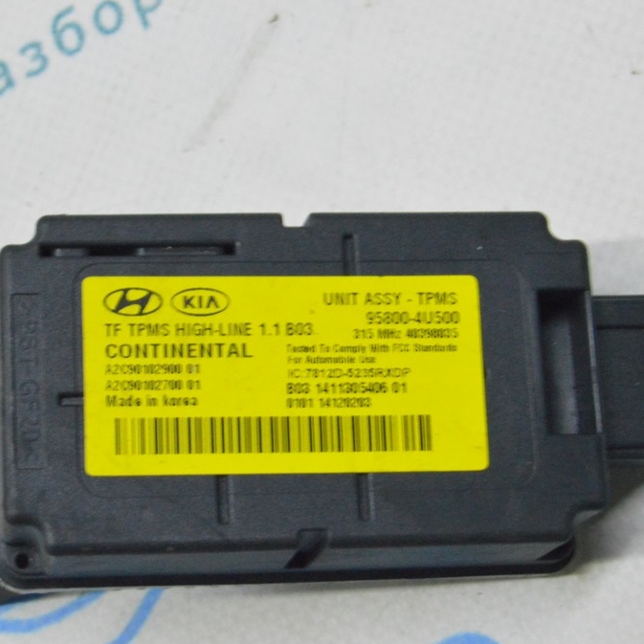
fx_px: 2245
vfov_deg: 16.3
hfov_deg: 16.3
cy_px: 321
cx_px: 247
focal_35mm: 107
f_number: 20
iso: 6400
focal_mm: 55
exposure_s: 1/20
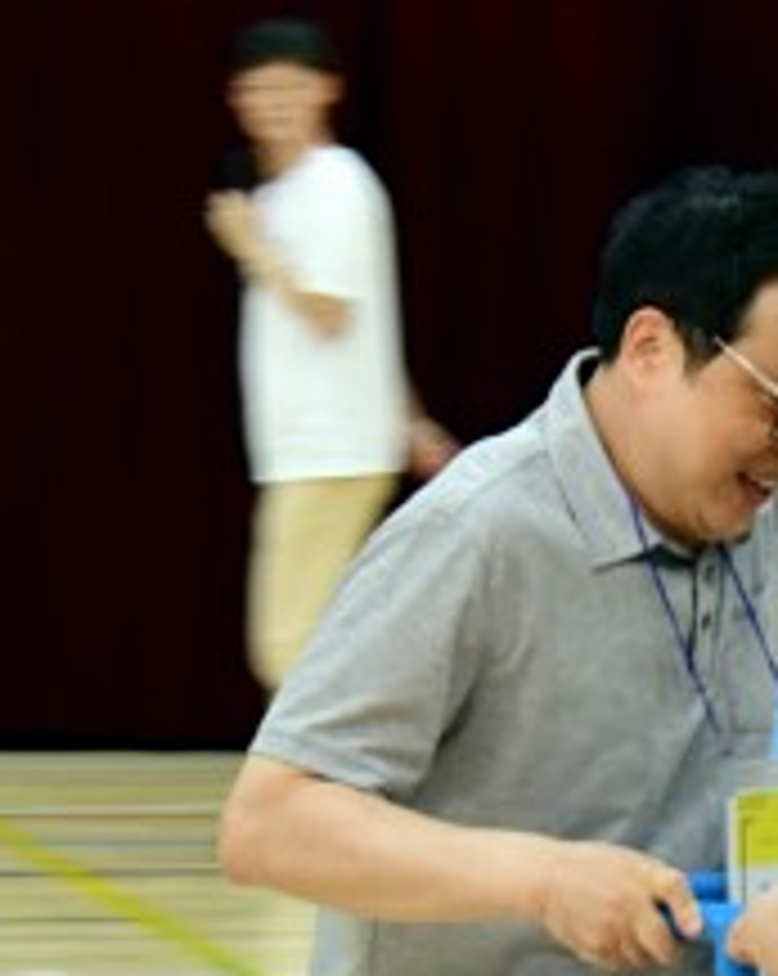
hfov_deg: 6.6
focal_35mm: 234
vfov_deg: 8.3
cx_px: 580
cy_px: 490
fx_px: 6749
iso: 800
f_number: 5.6
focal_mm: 40
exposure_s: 1/50
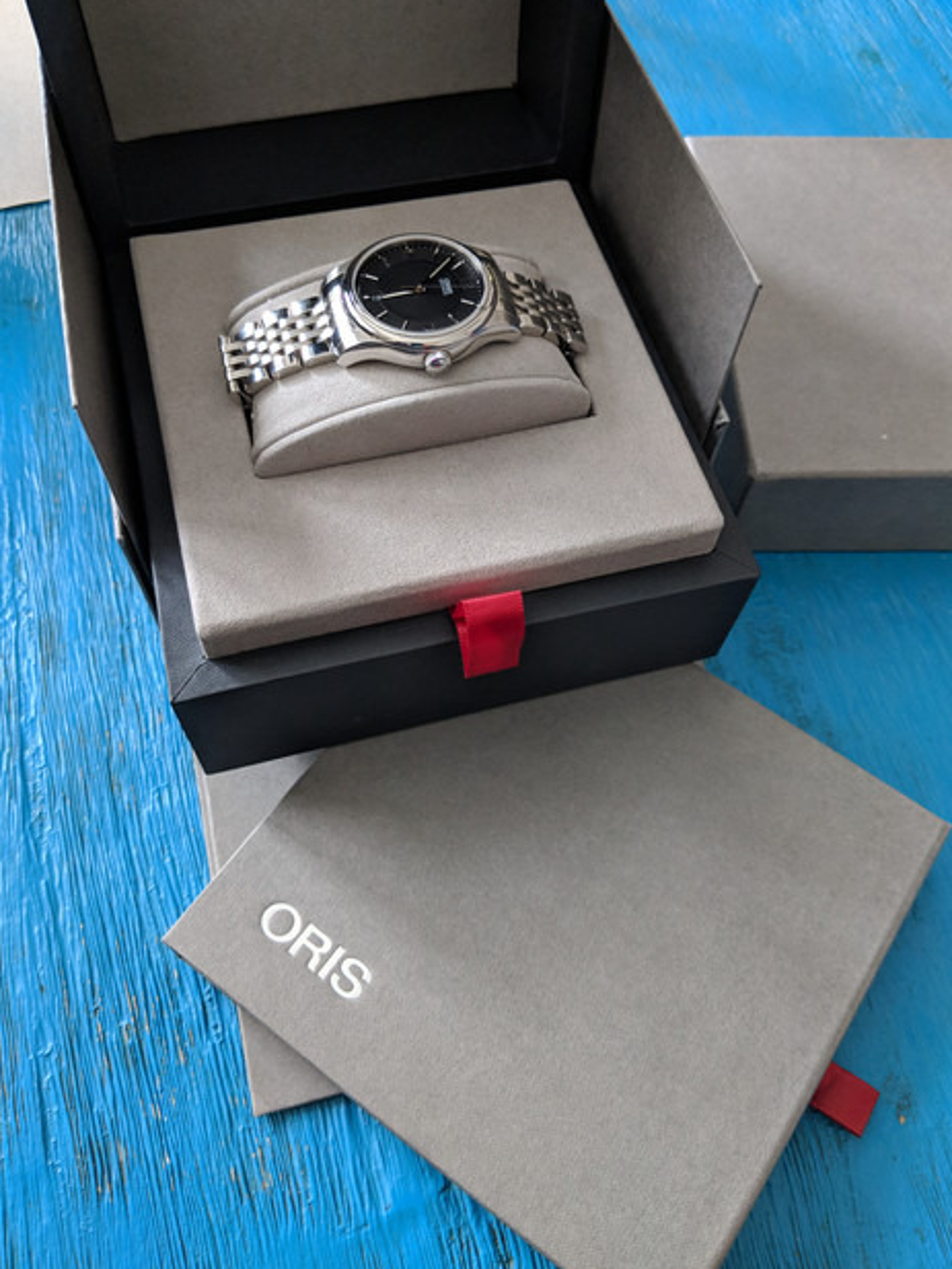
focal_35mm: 28
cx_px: 475
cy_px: 615
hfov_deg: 49.8
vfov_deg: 63.4
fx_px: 1026
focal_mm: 4.44
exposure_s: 1/60
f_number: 1.8
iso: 332
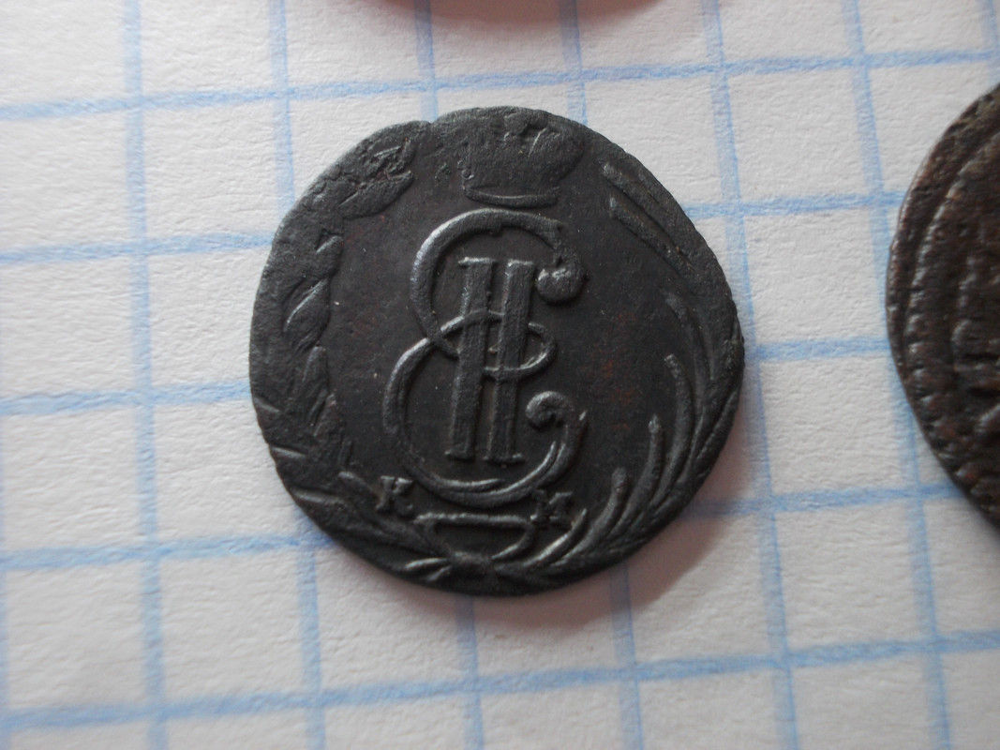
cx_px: 500
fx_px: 1242
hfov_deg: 43.9
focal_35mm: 43
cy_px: 375
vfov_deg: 33.6
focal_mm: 6.1
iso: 125
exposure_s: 1/30
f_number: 3.3
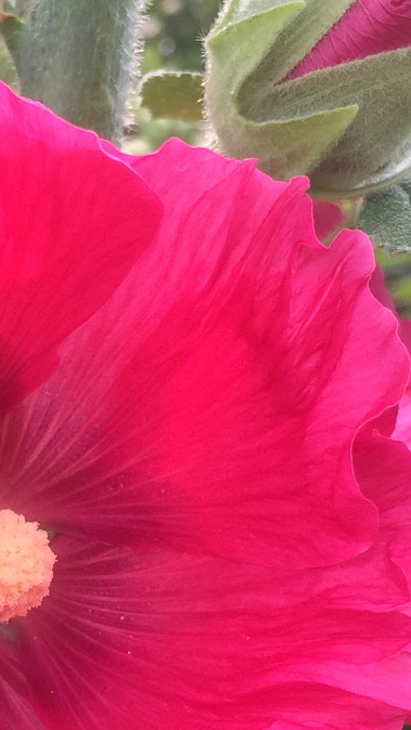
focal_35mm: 75
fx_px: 1453
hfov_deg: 15.9
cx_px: 31
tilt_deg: -9.0
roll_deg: +1.6
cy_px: 469
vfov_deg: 28.1
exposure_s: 1/455
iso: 32
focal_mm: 4.15
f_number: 2.2
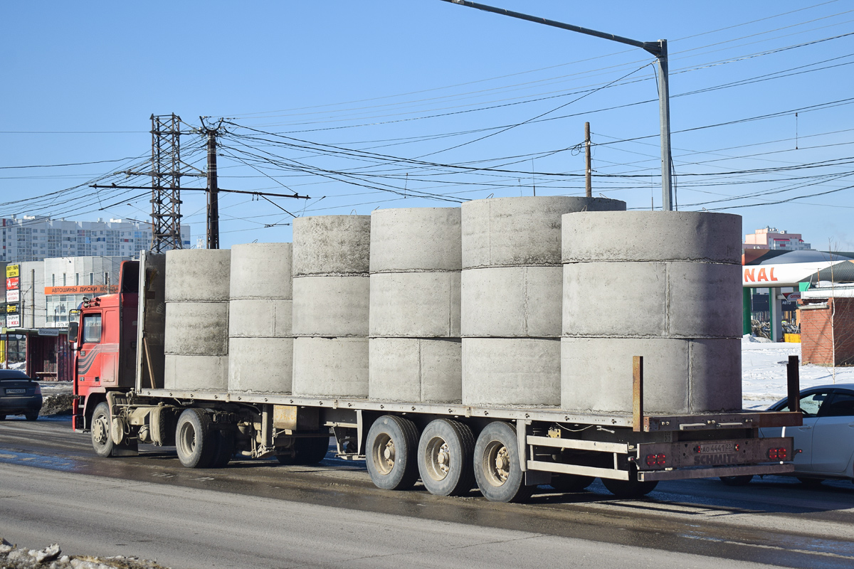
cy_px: 284
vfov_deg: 20.2
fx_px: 1601
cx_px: 427
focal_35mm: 68
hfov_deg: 29.9
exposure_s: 1/800
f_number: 6.3
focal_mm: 45
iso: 100
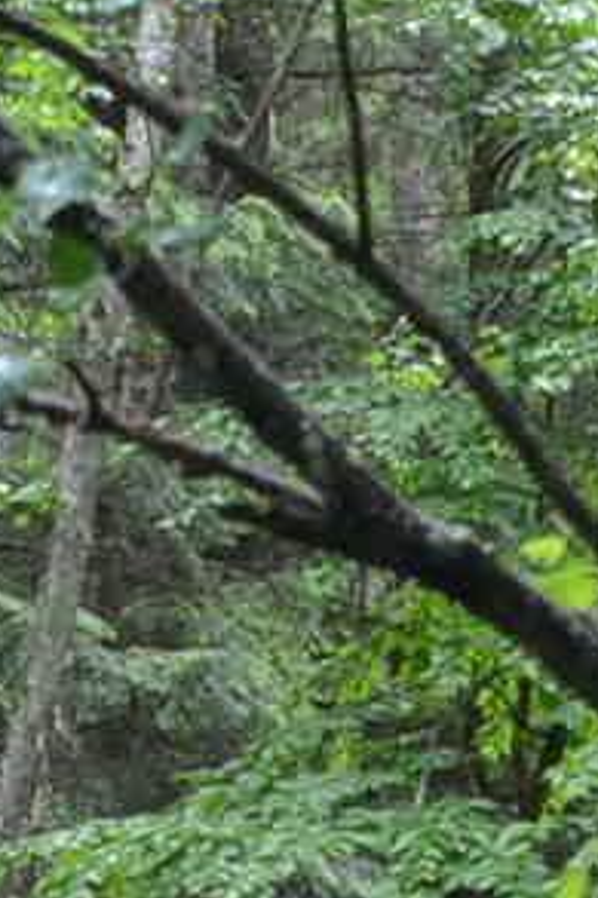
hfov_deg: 5.3
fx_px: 6286
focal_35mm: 252
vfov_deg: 7.7
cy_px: 1931
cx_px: -757
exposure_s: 1/80
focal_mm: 20
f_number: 4.5
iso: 400
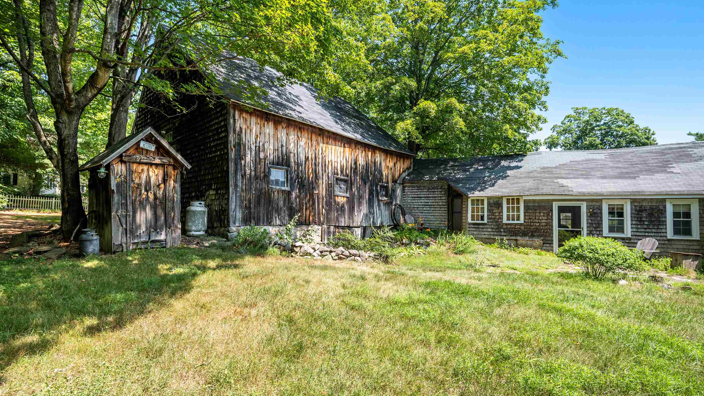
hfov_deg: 99.4
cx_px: 352
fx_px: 299
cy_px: 215
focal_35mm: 16
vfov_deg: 67.0
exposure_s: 1/2500
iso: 125
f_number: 4
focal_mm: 14
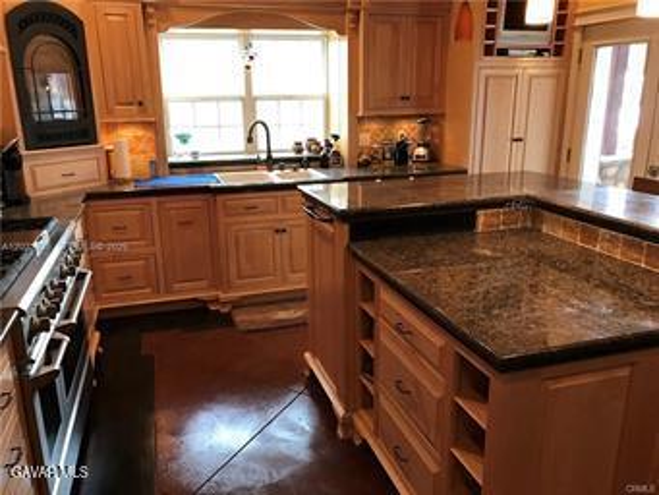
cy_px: 248
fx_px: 533
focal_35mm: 28
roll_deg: +1.4
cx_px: 330
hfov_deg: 63.4
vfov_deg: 49.8
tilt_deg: -16.6
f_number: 1.8
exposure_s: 1/20
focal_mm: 3.99
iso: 40
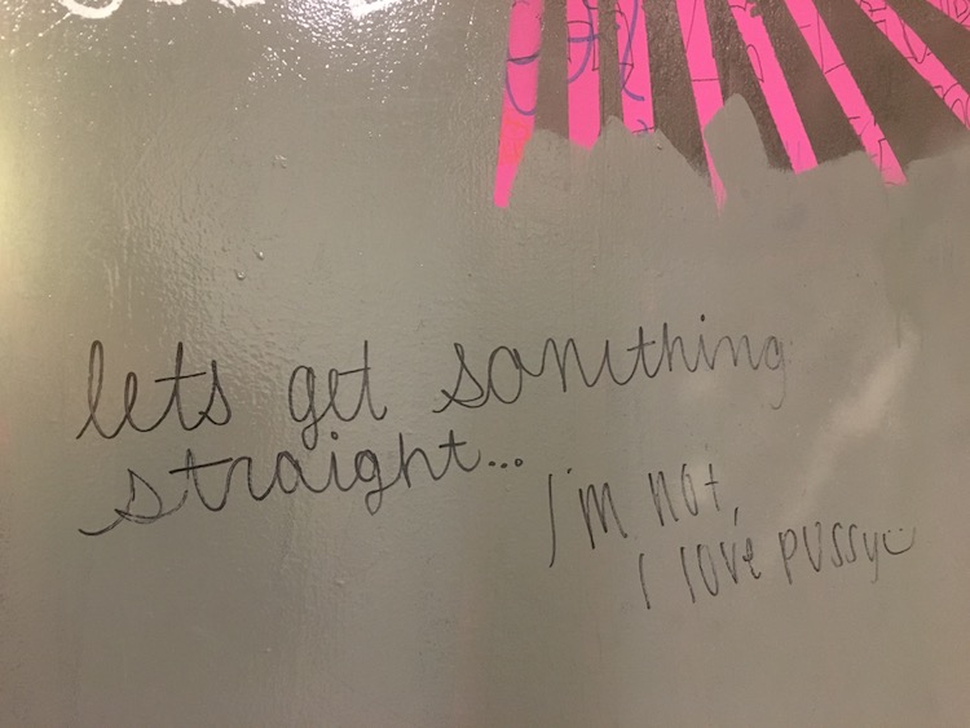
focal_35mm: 29
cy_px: 364
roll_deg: -0.8
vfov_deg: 48.3
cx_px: 485
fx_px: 813
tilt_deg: +1.4
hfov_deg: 61.6
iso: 250
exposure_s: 1/15
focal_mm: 4.15
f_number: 2.2
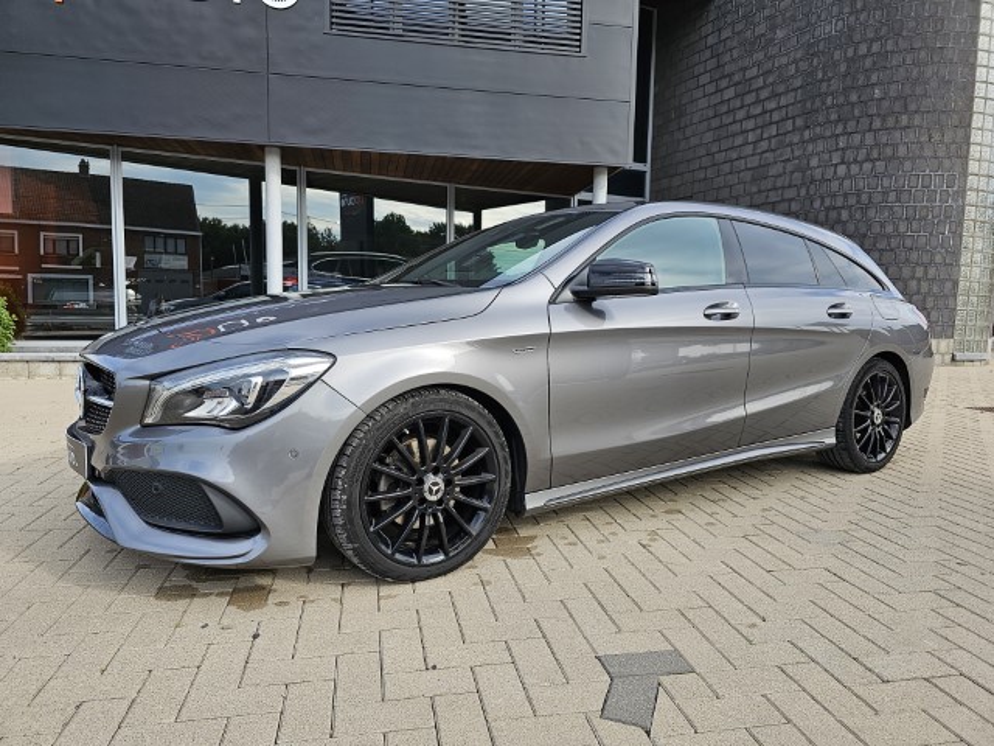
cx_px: 497
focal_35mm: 23
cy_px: 373
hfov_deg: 73.9
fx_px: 660
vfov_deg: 58.9
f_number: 1.7
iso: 20
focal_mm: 6.3
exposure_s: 1/456
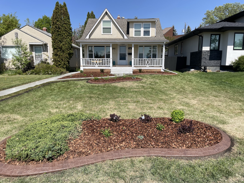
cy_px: 92
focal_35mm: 26
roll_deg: +0.3
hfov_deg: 67.3
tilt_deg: -7.9
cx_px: 122
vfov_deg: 53.1
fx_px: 183
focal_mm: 4.2
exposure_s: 1/3509
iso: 32
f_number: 1.6
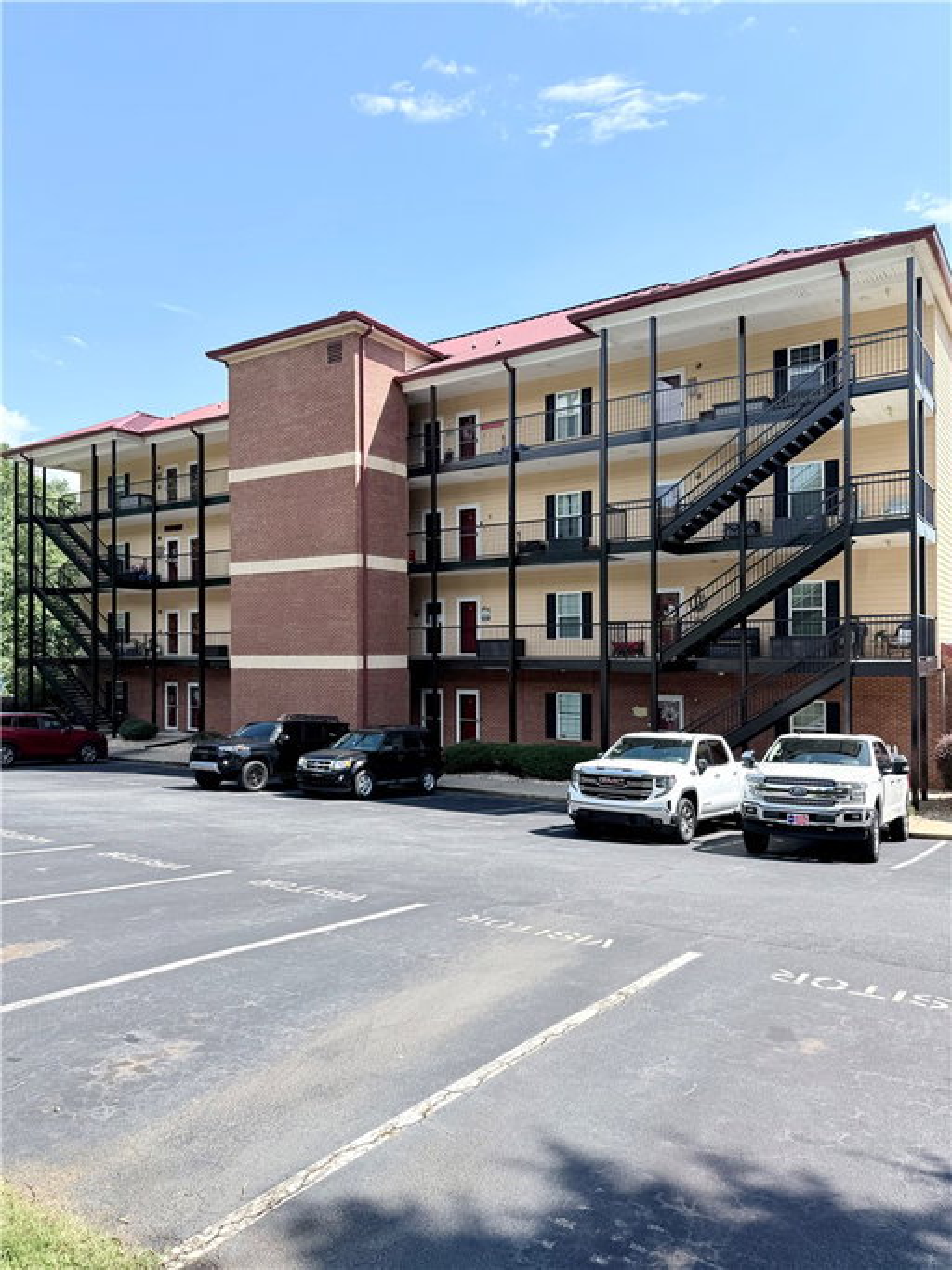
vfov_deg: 71.6
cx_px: 476
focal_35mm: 24
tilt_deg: +0.9
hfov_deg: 56.8
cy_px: 635
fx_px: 880
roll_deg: -0.2
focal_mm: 6.76
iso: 80
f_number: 1.78
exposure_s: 1/2703
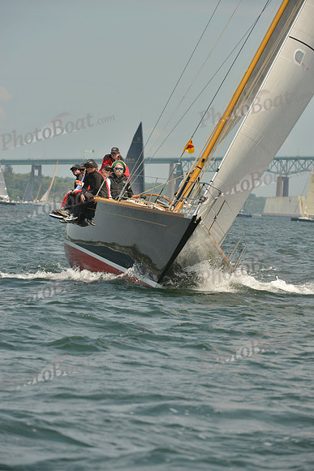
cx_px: 157
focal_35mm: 260
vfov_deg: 7.9
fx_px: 3399
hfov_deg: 5.3
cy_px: 236
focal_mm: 260
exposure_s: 1/1000
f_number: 9
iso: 280
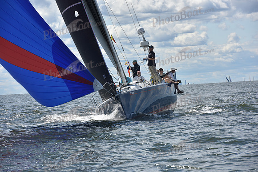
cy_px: 86
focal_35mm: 200
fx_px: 1434
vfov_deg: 6.9
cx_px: 129
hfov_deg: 10.3
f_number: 10
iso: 250
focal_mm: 200
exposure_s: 1/800
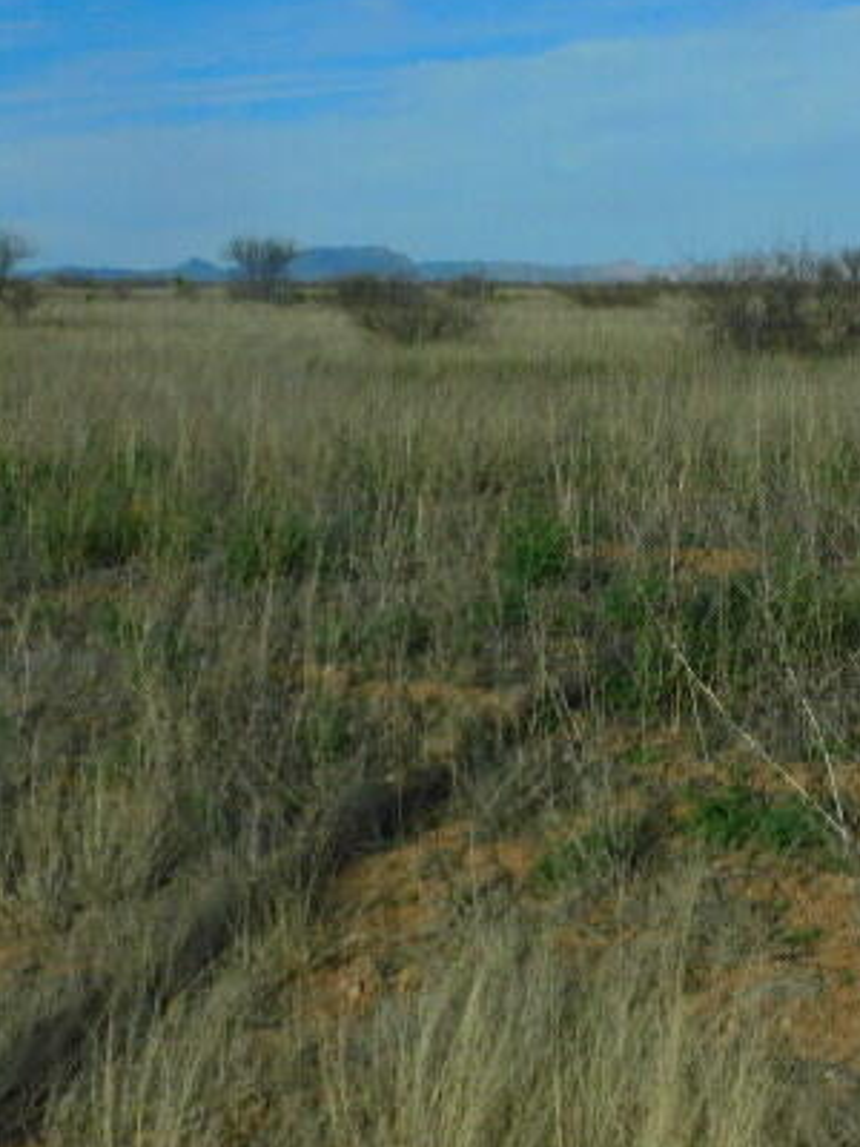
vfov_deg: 27.0
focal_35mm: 72
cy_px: 556
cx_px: 774
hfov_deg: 20.0
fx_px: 2385
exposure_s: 1/1250
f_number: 5.6
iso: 125
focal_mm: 8.1
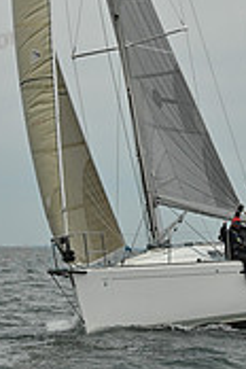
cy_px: -74
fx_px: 2398
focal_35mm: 234
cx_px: 141
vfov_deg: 8.7
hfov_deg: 5.9
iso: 320
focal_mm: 70
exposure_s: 1/1000
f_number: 13
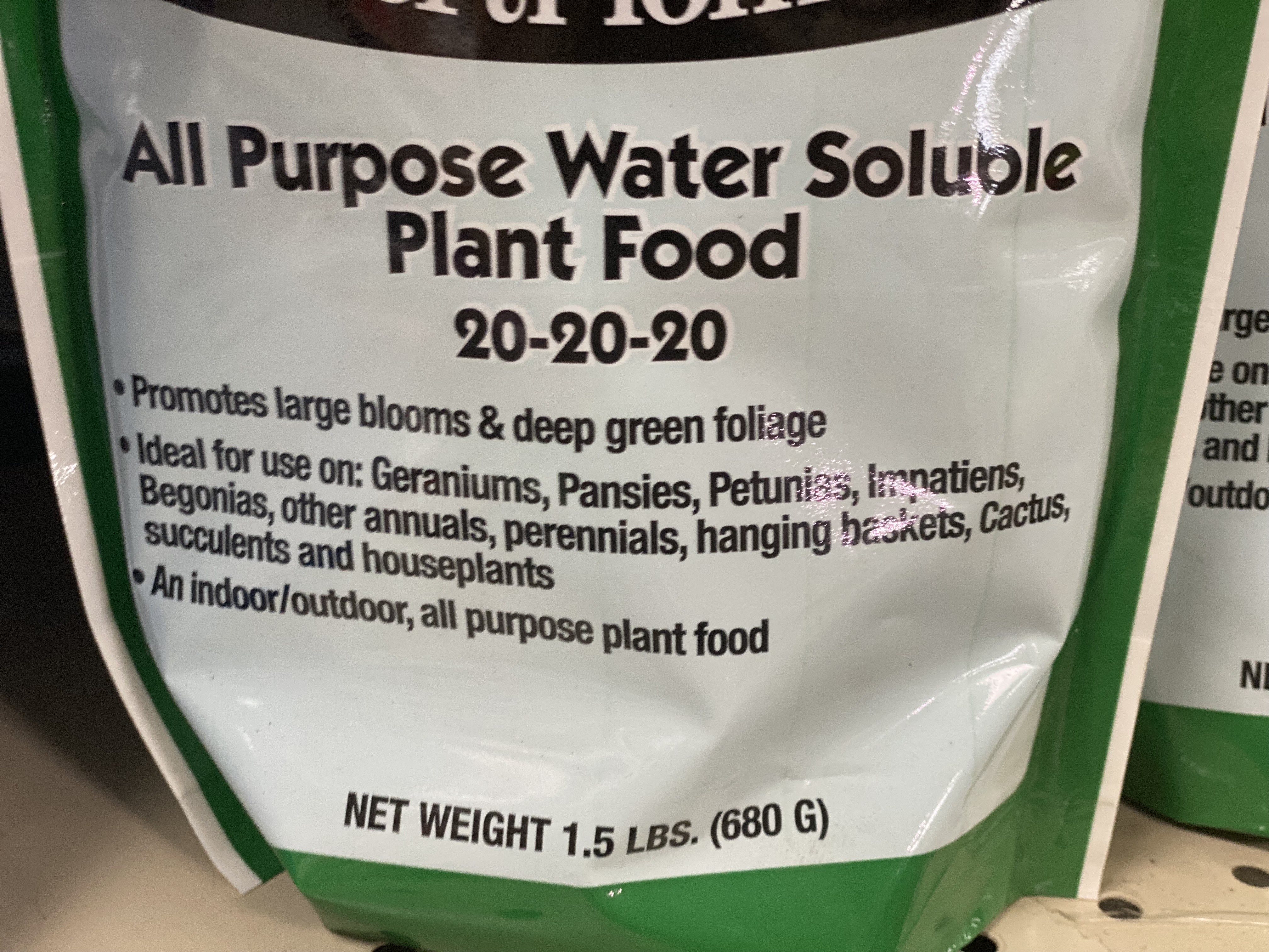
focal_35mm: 52
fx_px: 1906
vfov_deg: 28.0
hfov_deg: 36.8
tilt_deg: -22.7
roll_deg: -4.9
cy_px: 476
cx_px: 634
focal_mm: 6
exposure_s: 1/40
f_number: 2
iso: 125
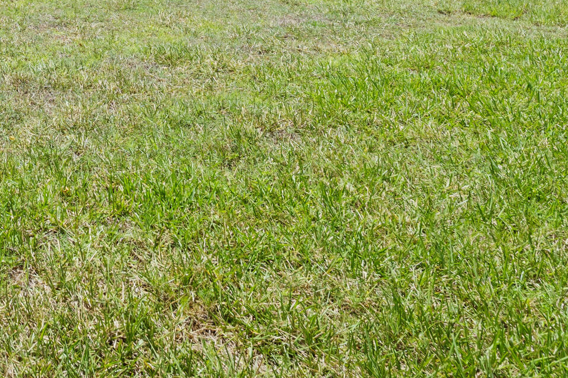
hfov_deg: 37.9
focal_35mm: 44
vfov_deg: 25.3
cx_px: -41
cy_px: -143
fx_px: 694
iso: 250
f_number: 9
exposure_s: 1/160
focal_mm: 14
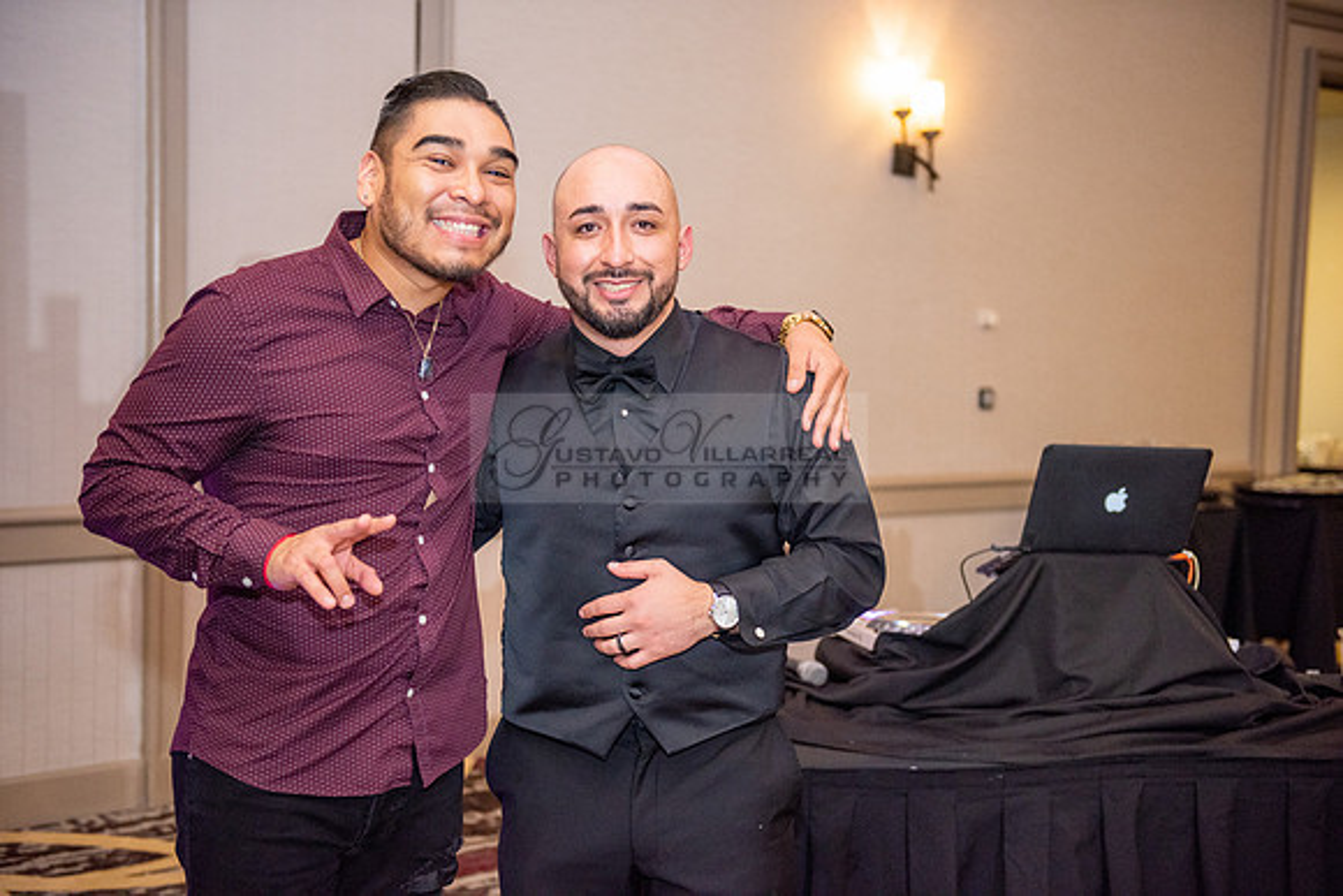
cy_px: 448
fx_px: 1866
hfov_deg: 39.6
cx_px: 672
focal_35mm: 50
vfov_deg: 27.0
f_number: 2.8
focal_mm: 50
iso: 1600
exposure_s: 1/250
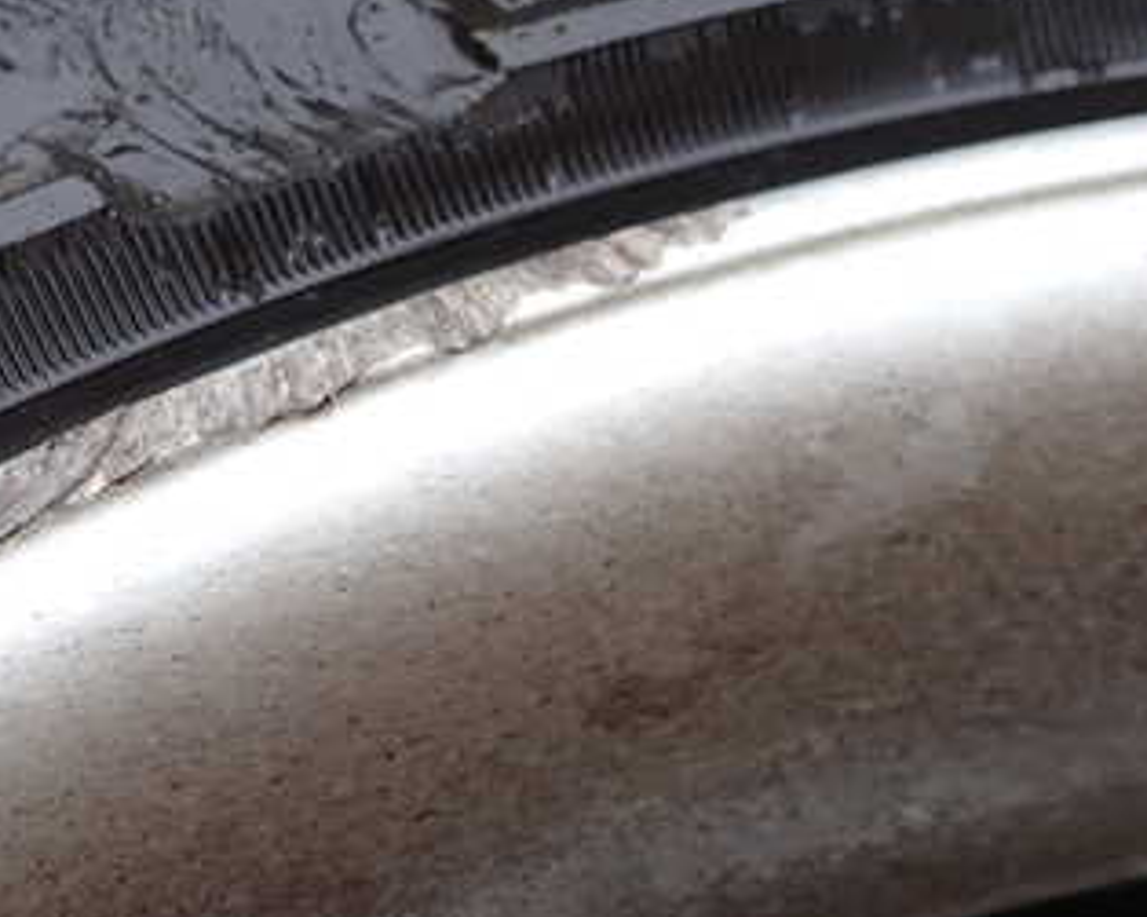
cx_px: 128
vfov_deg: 27.1
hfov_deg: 32.1
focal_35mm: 56
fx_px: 1900
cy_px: 479
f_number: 3.2
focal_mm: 5.4
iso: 100
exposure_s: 1/125
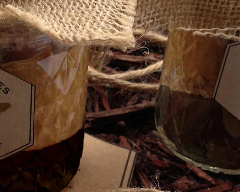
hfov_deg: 18.5
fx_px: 731
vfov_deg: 14.9
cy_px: 144
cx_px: 57
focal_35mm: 103
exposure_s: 1/20
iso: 100
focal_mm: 4.13
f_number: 2.4
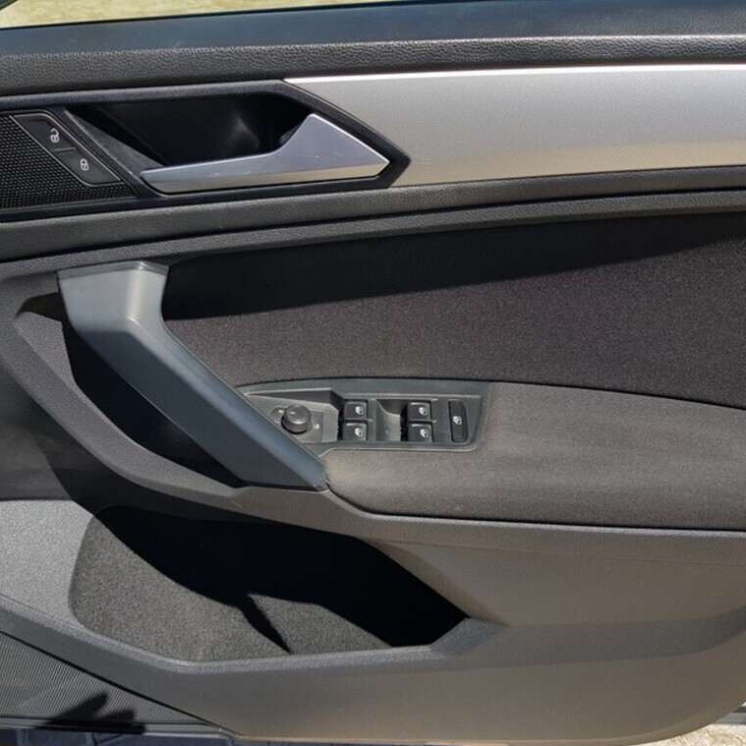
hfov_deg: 52.4
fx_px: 756
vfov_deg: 52.5
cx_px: 329
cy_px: 376
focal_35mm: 31
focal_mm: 4.3
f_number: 1.7
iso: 40
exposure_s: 1/1644
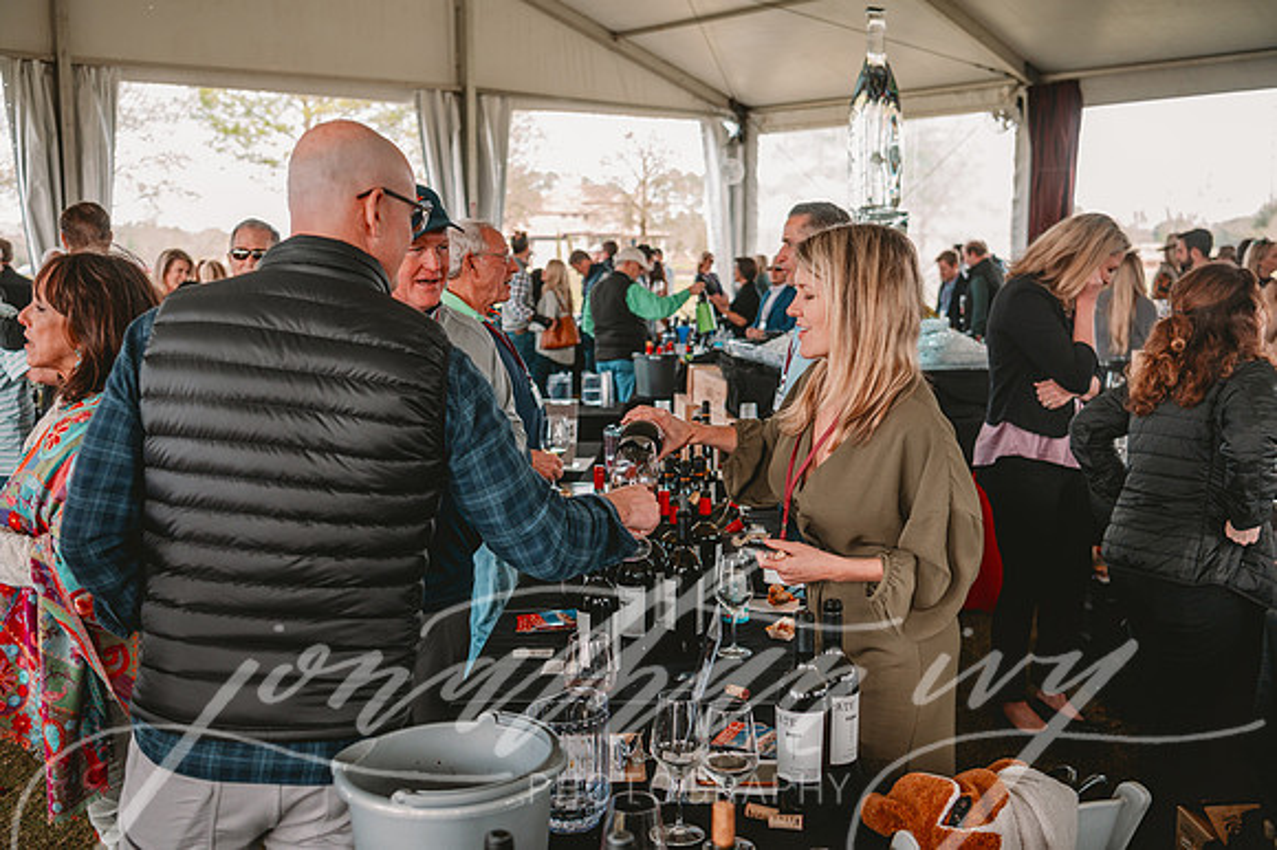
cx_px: 638
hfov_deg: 50.7
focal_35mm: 38
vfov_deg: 35.0
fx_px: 1347
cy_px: 425
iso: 400
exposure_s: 1/200
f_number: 3.5
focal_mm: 38
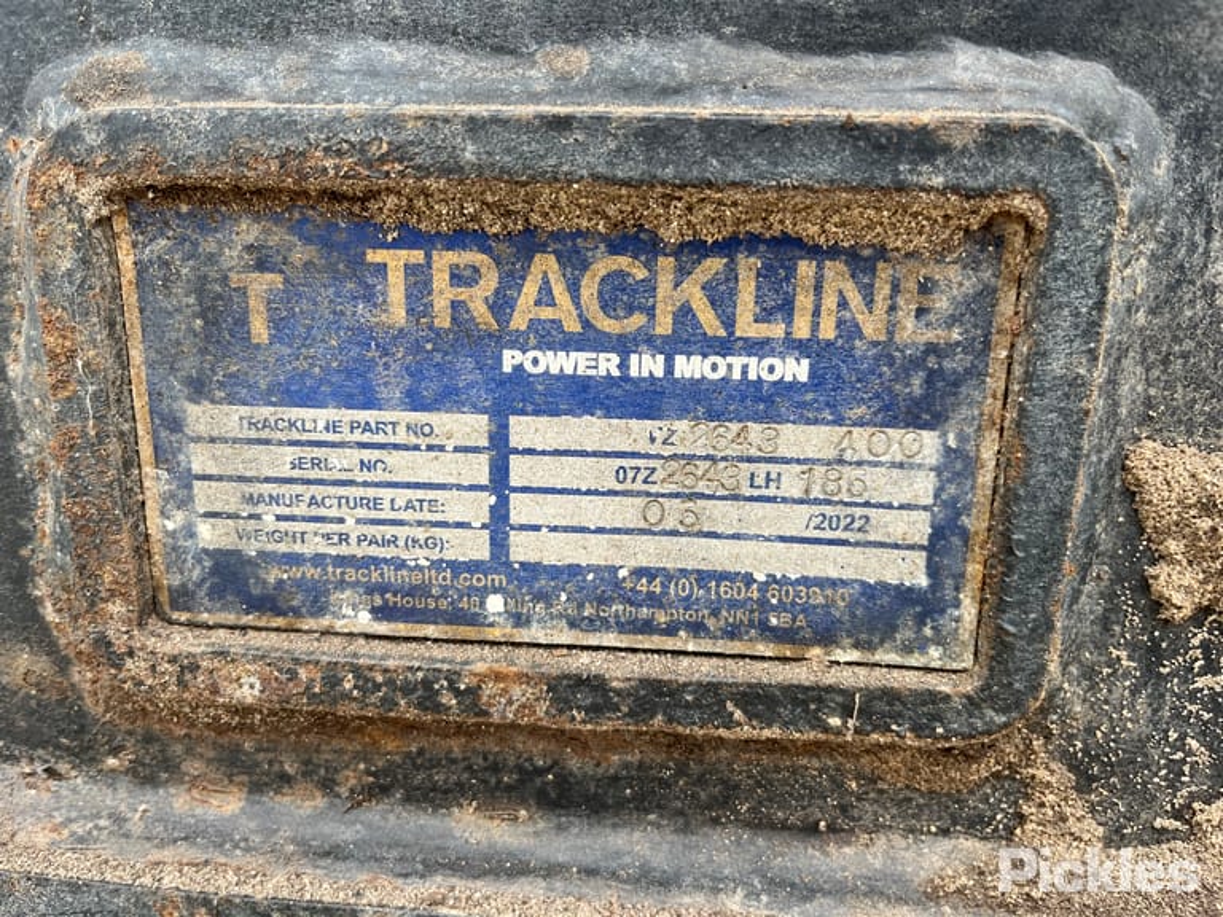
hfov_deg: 67.3
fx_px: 919
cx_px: 612
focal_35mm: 26
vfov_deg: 53.1
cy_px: 458
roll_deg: -2.5
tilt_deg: -19.1
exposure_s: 1/170
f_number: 1.6
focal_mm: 5.1
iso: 40
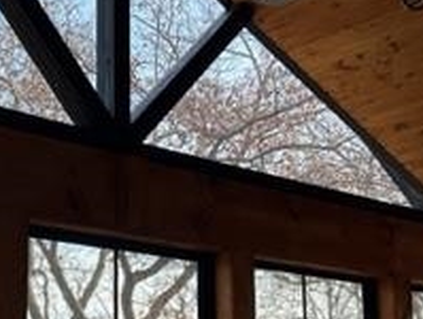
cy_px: 259
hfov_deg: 25.0
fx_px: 943
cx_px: 115
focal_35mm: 77
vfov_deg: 19.0
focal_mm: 6.86
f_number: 1.78
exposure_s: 1/676
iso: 80
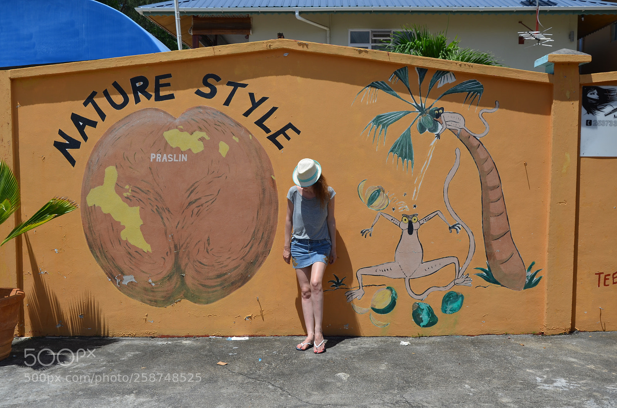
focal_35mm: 38
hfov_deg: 51.4
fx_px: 641
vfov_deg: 35.3
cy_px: 204
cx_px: 308
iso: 100
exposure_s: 1/320
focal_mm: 25
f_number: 8
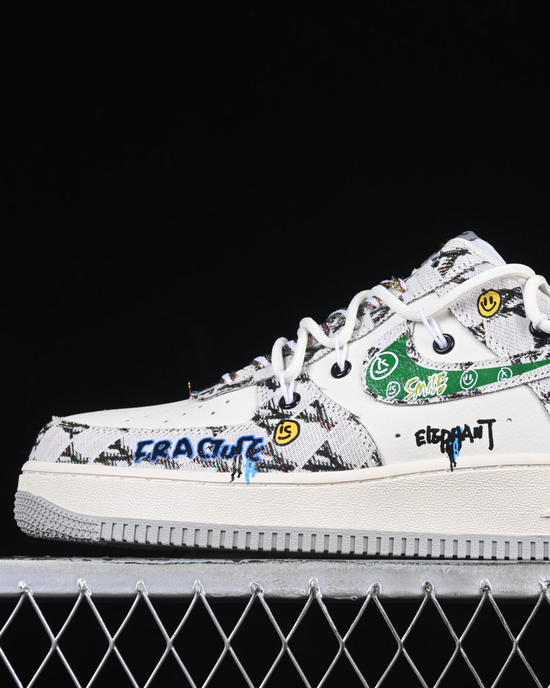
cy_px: 345
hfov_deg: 14.5
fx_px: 2157
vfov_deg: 18.1
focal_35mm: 106
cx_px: 383
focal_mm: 50
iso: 160
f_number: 8
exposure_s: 1/80
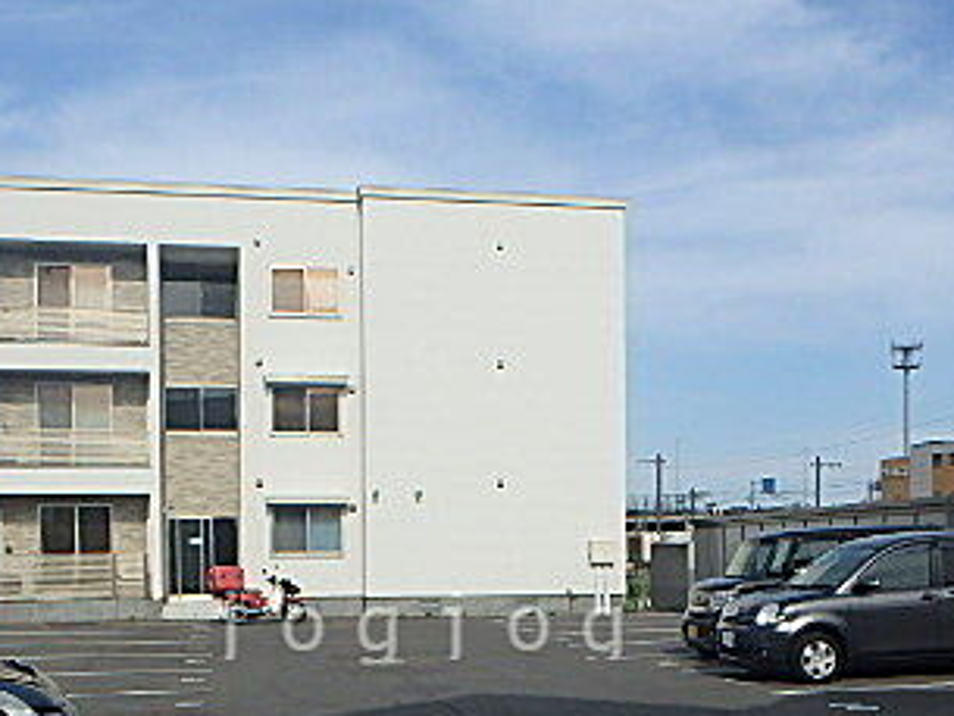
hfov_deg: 42.9
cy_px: 622
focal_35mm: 44
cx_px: 425
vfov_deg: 31.6
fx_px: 1213
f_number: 6
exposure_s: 1/500
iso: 125
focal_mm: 3.7
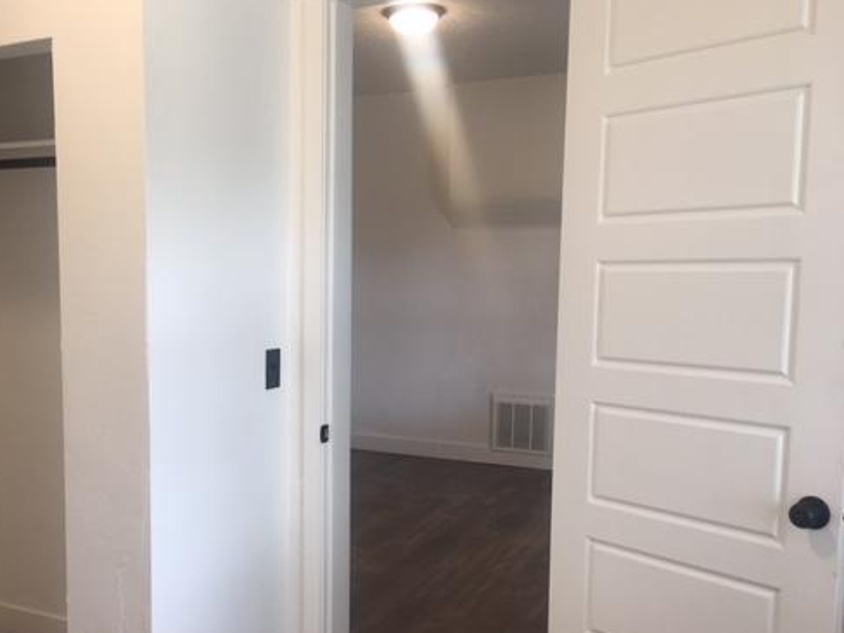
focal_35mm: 38
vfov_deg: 37.6
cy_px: 380
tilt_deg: -6.0
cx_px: 292
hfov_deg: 48.3
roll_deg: +0.0
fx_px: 927
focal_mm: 4.15
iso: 32
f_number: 2.2
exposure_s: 1/30
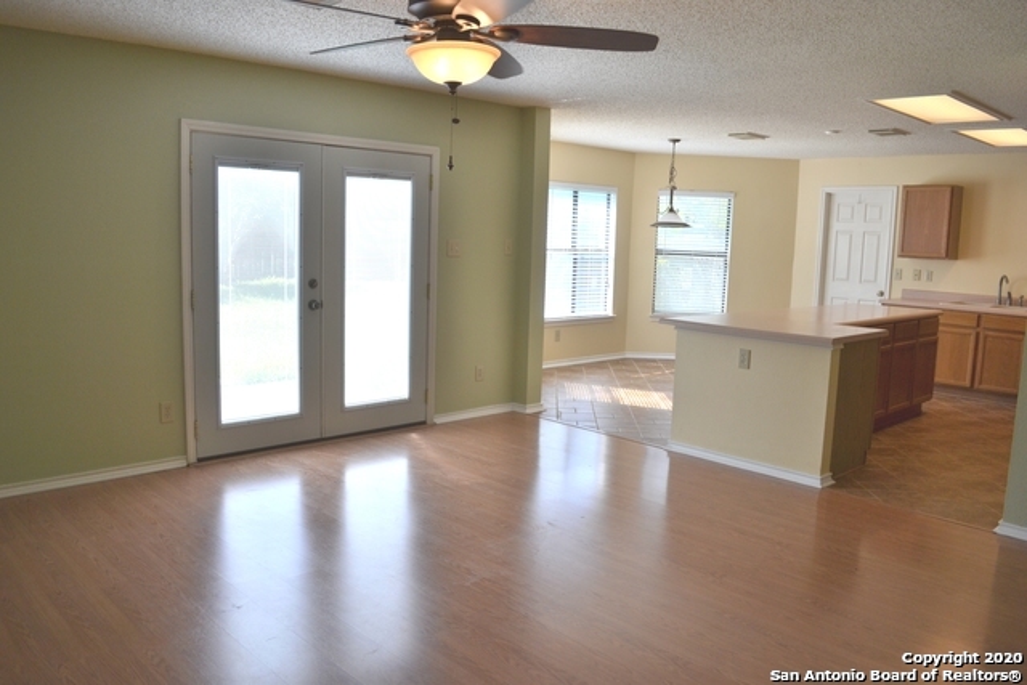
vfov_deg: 48.0
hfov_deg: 67.4
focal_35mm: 27
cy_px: 342
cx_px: 514
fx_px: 770
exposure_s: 1/125
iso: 125
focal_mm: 18
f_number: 5.6
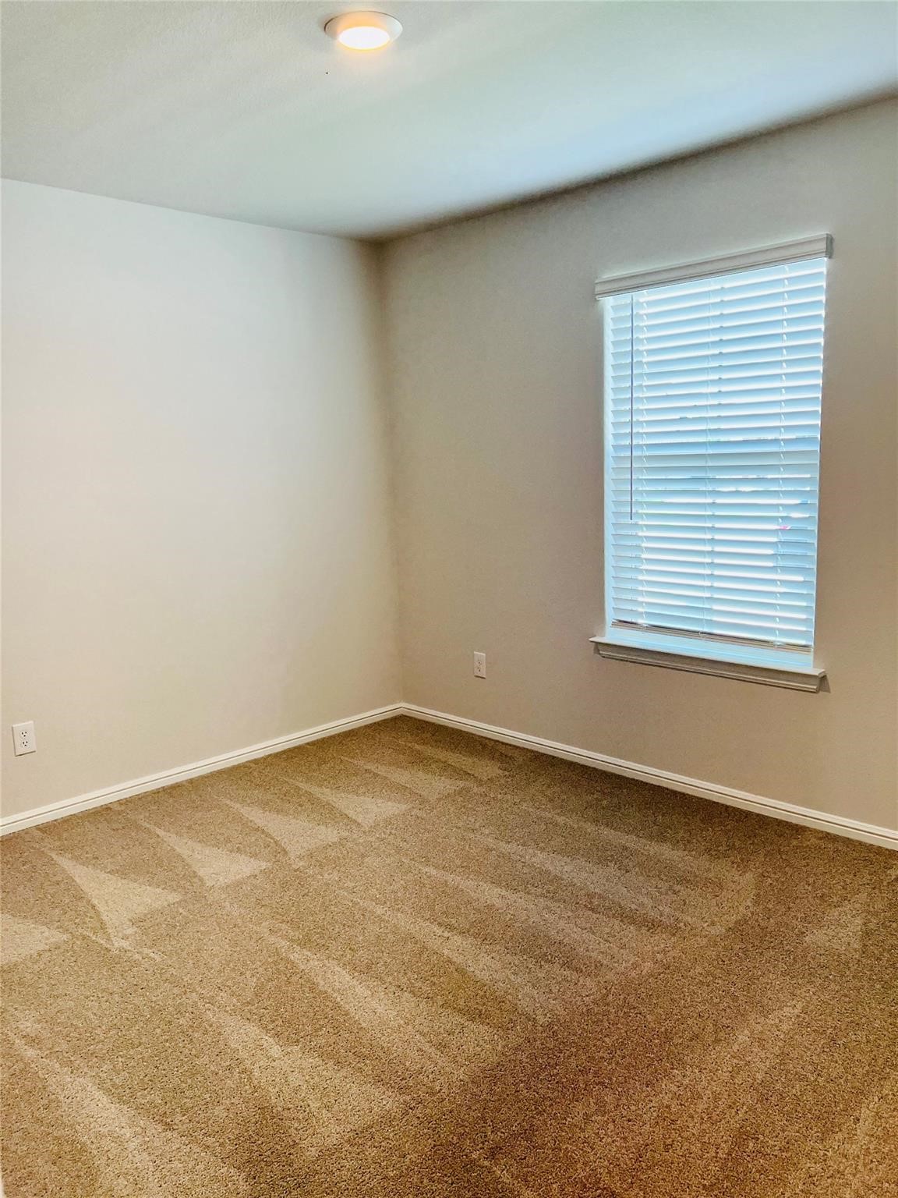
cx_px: 449
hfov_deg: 53.1
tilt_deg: -9.2
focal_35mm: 26
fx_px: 899
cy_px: 599
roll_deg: +3.1
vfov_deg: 67.3
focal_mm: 5.7
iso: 125
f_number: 1.5
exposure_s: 1/120
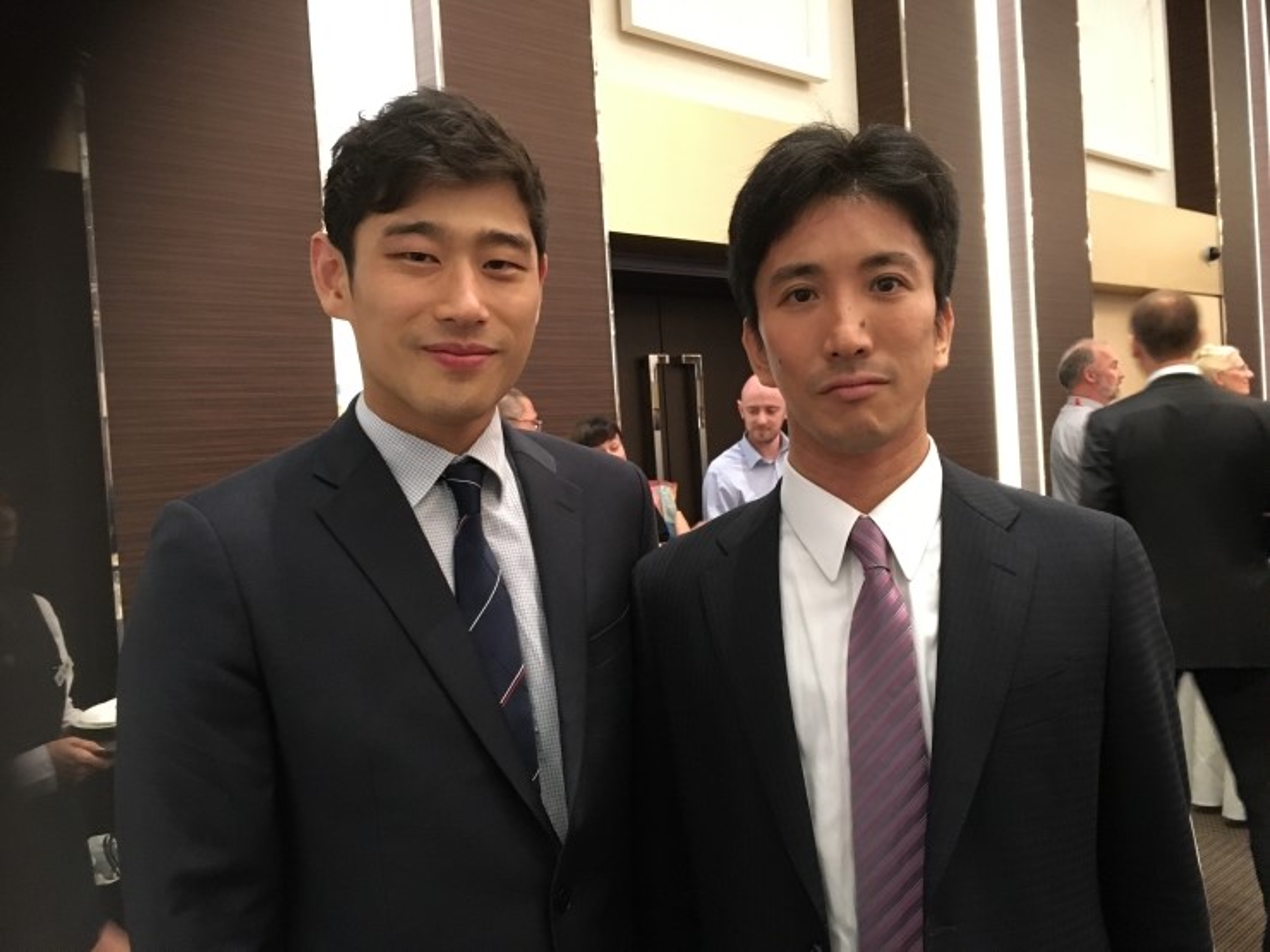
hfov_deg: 61.7
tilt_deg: -1.0
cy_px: 476
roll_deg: +2.9
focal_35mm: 29
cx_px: 635
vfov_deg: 48.2
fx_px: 1064
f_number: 2.2
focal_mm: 4.15
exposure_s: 1/15
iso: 250
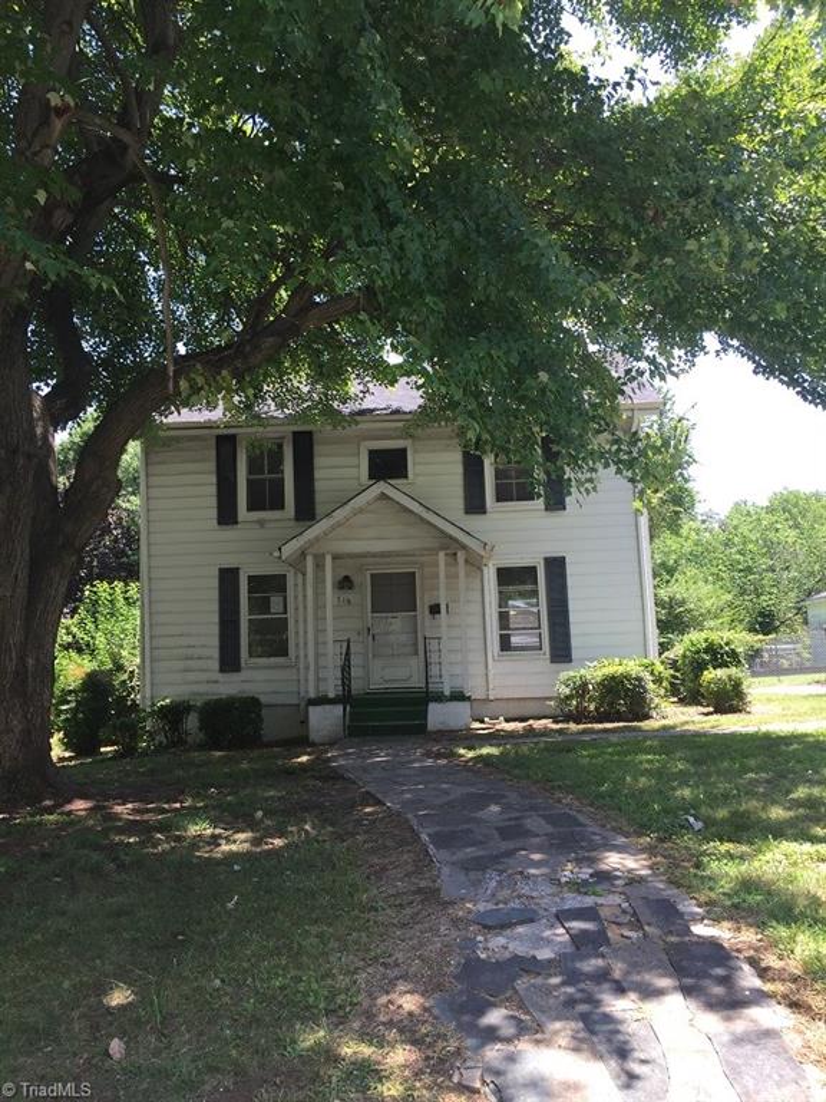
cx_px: 413
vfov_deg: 61.7
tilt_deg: +2.3
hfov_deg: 48.2
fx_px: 923
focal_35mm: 29
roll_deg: +2.8
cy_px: 551
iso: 32
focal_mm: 4.15
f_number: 2.2
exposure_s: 1/293
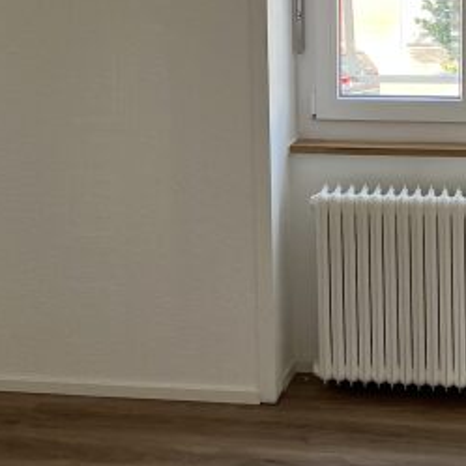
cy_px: 29
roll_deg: +1.1
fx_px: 1310
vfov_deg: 19.7
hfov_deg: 20.2
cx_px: 256
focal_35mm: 86
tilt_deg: -5.1
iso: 80
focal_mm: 5.7
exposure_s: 1/121
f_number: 1.5
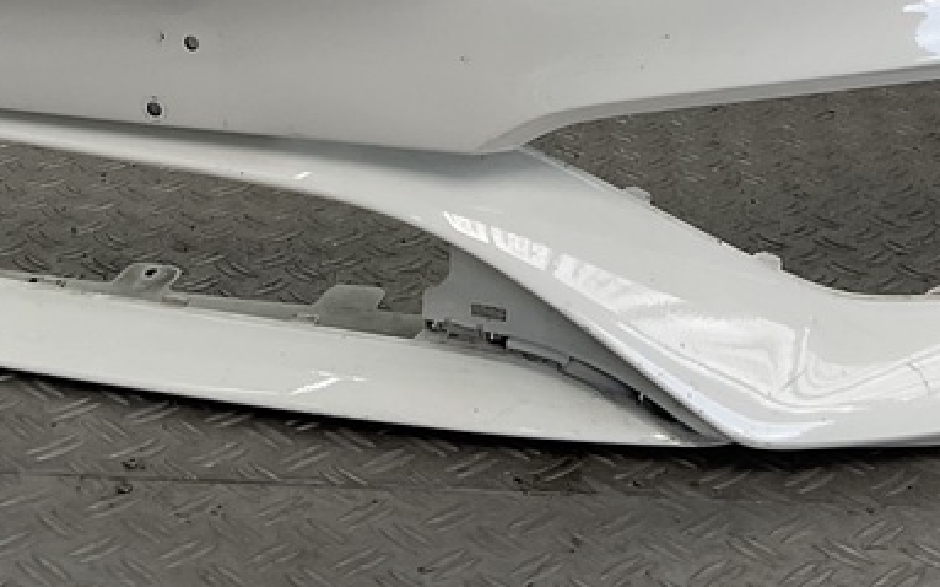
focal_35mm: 81
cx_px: 434
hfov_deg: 25.5
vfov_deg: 14.9
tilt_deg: -7.8
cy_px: -295
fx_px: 2074
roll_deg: -2.4
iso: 16
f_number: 1.8
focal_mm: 3
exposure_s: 1/270
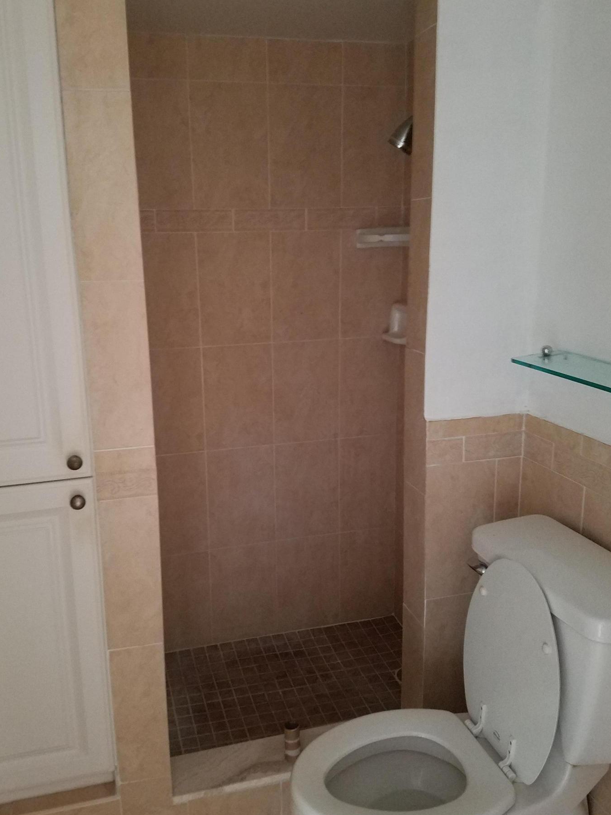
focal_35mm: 29
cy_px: 410
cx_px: 288
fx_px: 682
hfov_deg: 48.2
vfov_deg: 61.7
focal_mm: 4.2
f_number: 1.7
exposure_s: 1/10
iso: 320
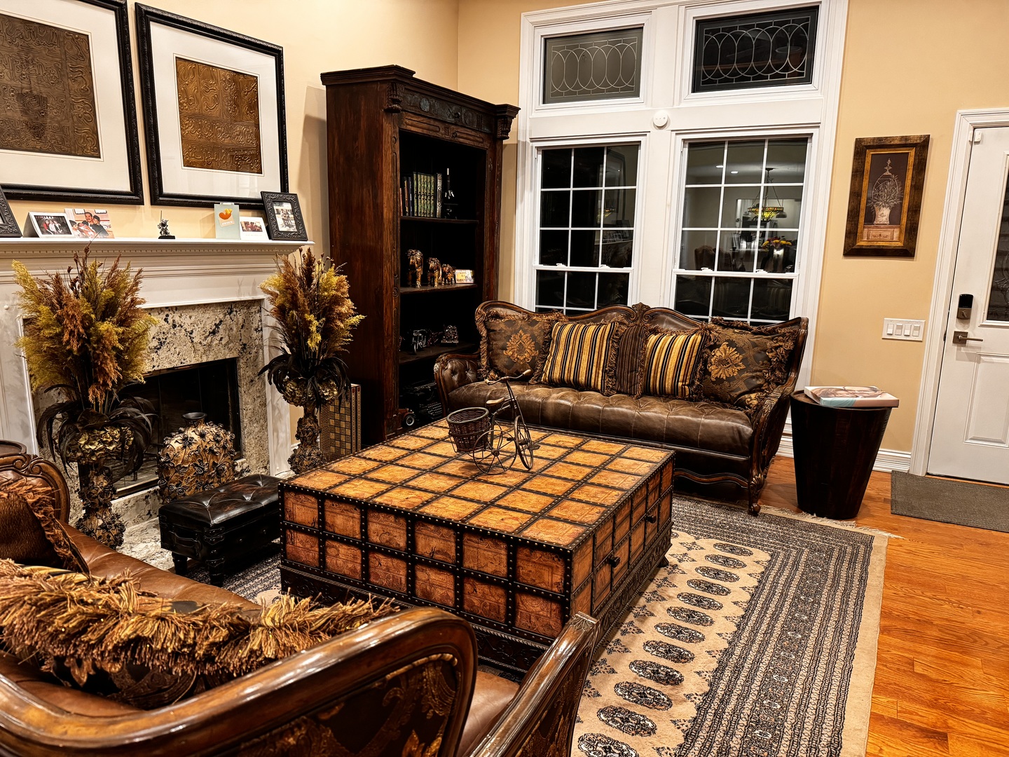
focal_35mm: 24
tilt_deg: -12.0
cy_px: 378
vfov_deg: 56.8
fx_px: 700
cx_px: 504
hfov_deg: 71.6
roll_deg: -1.3
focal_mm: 6.76
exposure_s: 1/60
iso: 500
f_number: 1.78
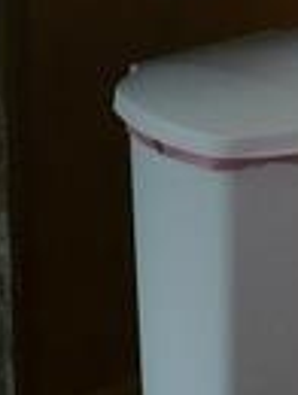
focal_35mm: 182
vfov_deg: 10.3
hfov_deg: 8.2
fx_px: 2082
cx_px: 195
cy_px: -273
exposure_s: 1/30
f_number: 2.8
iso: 125
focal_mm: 6.1
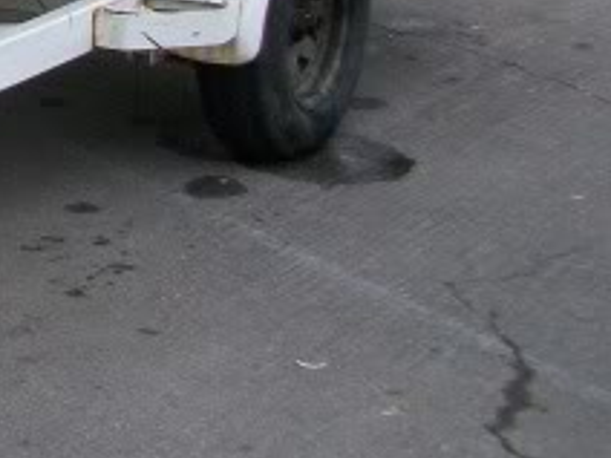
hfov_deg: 13.4
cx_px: -490
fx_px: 2330
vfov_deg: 10.7
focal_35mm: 132
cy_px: -288
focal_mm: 6.3
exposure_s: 1/320
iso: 80
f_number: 3.1
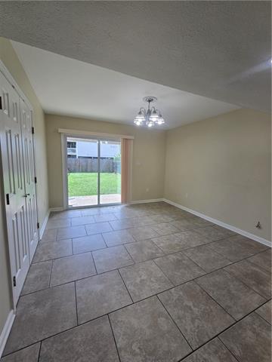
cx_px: 136
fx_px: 136
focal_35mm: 13
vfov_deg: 106.2
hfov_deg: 89.9
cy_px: 181
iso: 50
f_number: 2.2
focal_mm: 2.2
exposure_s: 1/258
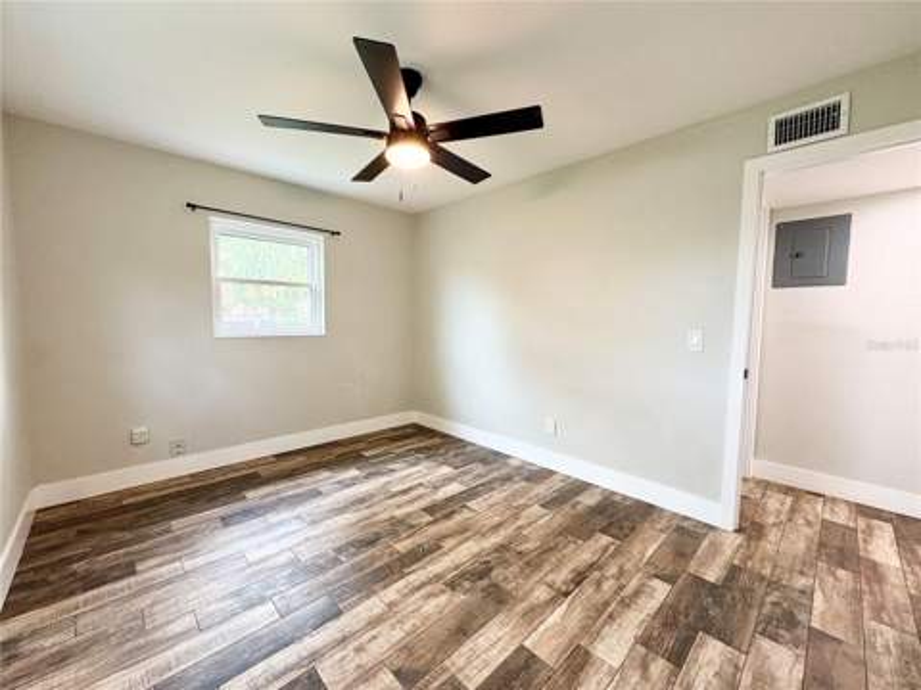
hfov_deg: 102.1
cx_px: 460
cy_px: 345
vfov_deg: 85.7
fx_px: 372
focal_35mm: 14
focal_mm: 2.22
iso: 160
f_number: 2.2
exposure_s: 1/60
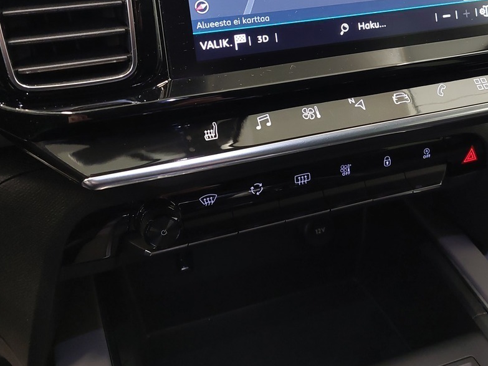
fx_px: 648
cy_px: 47
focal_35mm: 46
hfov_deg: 40.9
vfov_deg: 30.3
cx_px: 314
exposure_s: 1/25
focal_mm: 5.23
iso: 400
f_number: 1.8
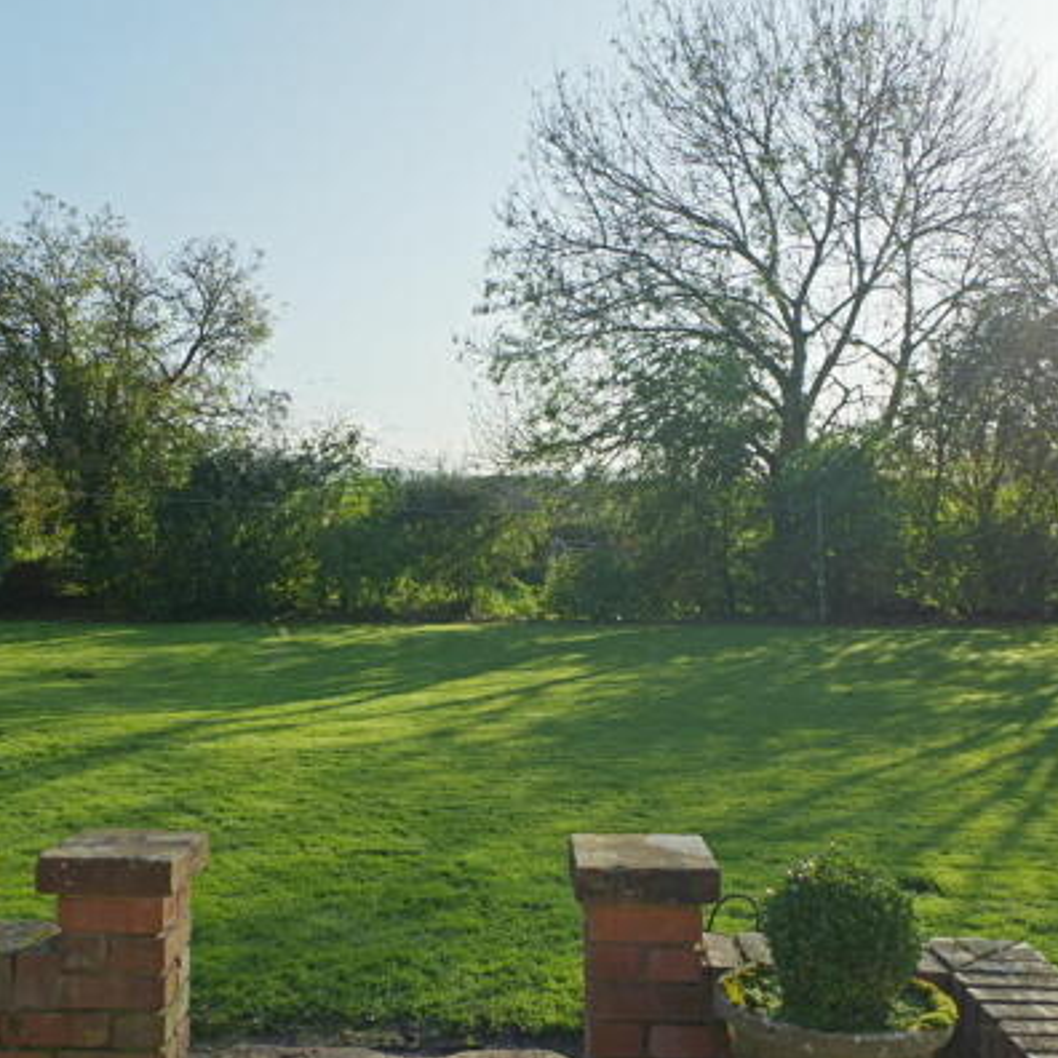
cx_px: 488
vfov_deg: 43.9
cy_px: 520
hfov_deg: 43.8
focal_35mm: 38
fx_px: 1314
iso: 200
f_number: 5
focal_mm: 18
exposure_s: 1/640
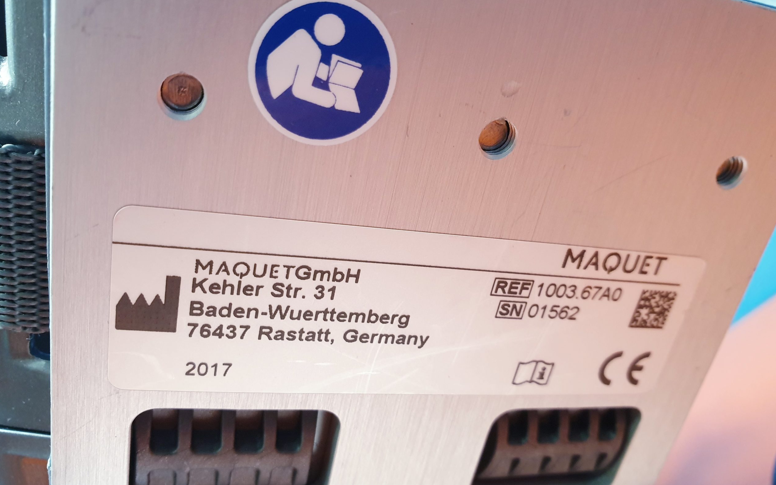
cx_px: 386
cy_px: 245
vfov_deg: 44.5
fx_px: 592
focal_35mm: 28
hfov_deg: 66.5
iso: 400
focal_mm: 4.3
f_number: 2.4
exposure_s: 1/50
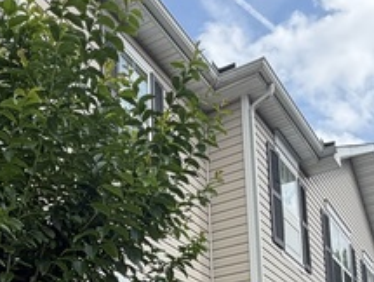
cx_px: 97
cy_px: 346
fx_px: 563
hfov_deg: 36.0
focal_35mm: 52
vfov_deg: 25.1
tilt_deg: +11.7
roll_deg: +0.7
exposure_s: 1/770
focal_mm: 2.22
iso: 32
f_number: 2.2
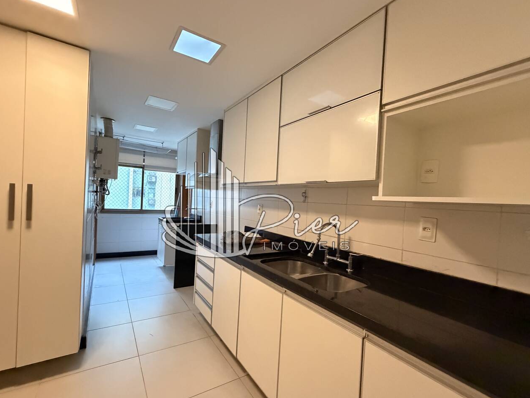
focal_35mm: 16
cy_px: 204
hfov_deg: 94.5
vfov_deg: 78.1
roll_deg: -2.0
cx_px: 260
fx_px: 245
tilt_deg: -0.2
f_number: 2.2
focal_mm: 2.22
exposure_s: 1/60
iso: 1250
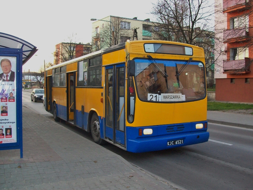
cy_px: 95
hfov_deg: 51.4
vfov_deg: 39.7
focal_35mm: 36
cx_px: 126
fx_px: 263
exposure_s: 1/60
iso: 160
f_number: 2.7
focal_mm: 6
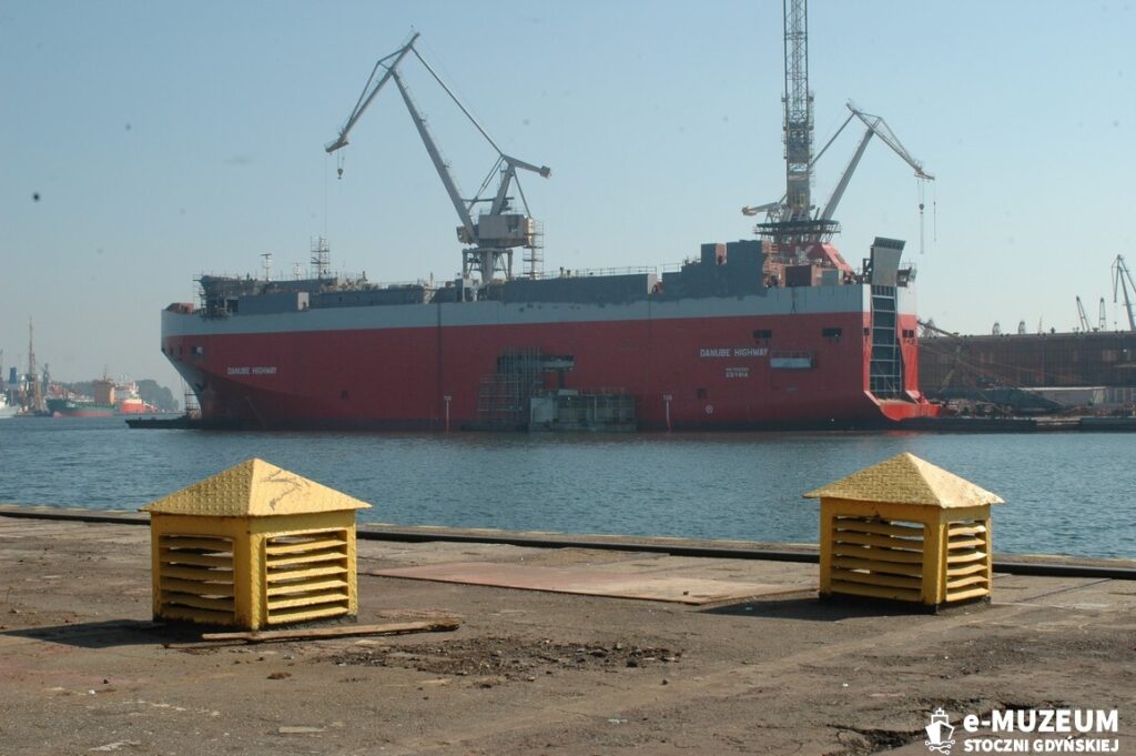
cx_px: 568
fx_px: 1703
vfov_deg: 25.0
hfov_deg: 36.9
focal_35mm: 54
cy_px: 378
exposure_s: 1/100
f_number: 18
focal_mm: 36
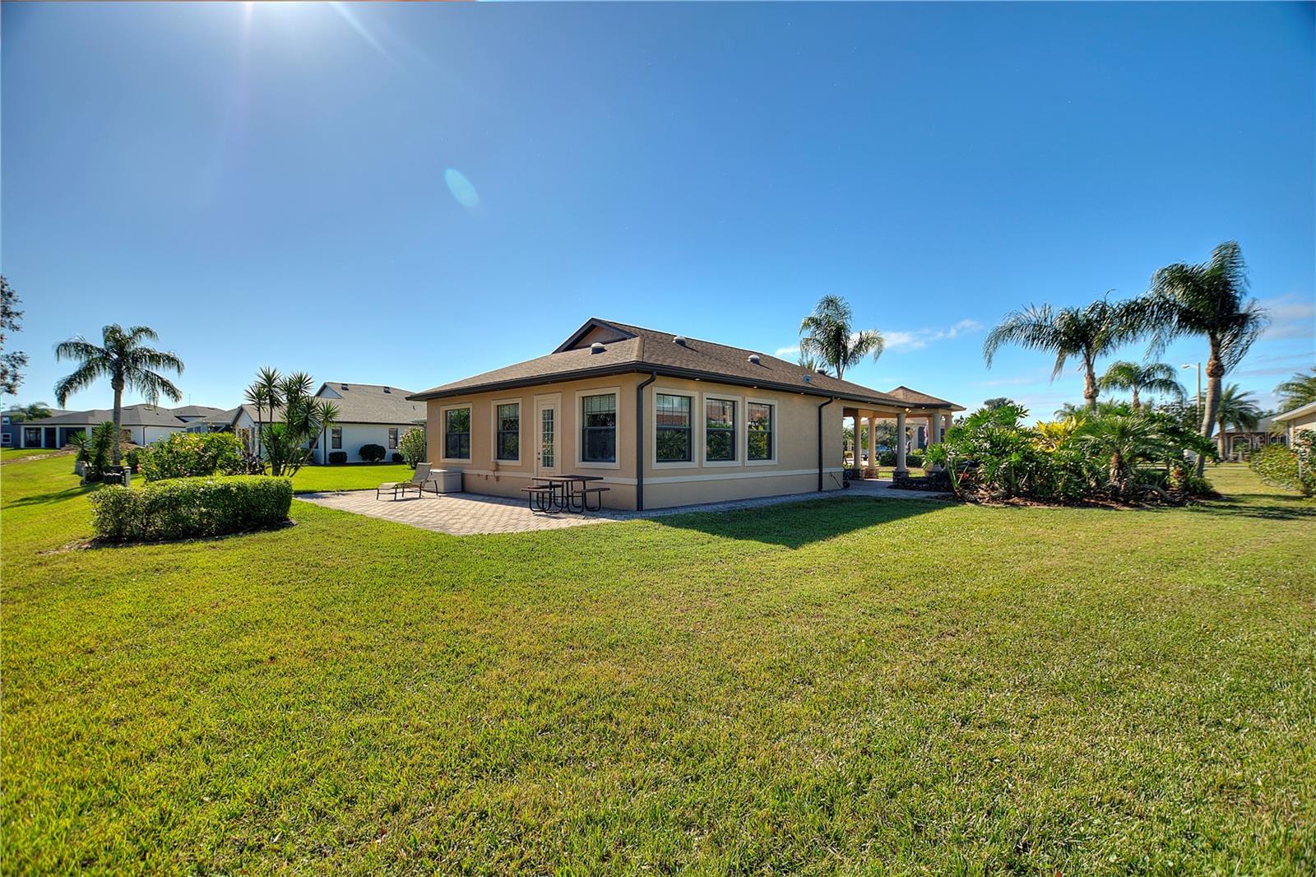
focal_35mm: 15
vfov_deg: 77.3
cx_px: 658
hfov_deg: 100.4
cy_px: 438
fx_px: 548
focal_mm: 10
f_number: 4.5
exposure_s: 1/320
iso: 100
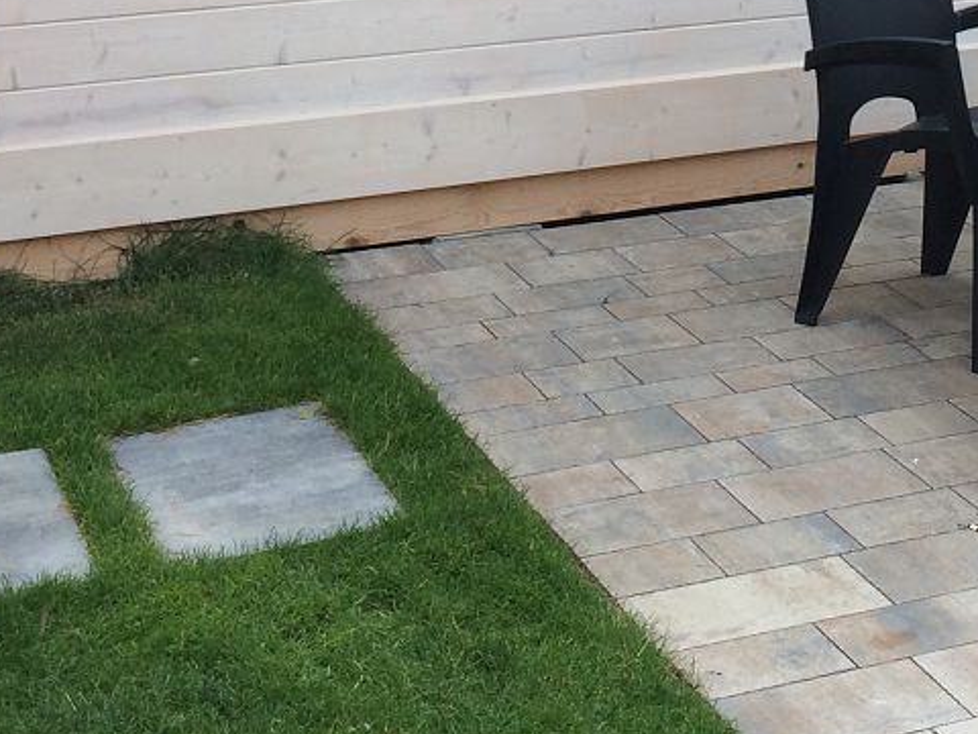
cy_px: -169
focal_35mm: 87
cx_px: 854
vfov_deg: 16.2
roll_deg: -0.6
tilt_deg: -6.6
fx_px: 2458
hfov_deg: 22.0
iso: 32
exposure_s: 1/427
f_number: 2.2
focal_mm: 4.15
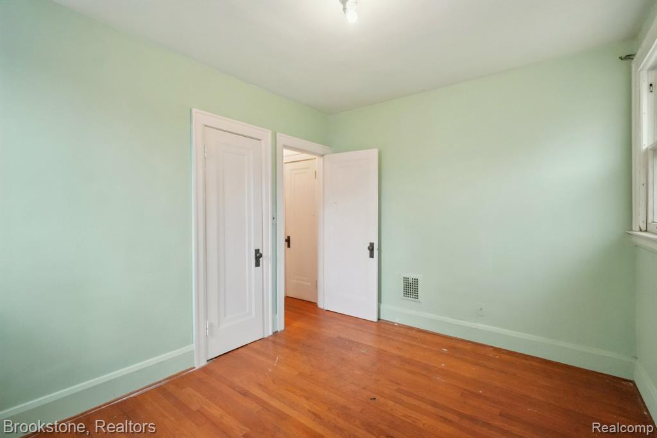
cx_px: 328
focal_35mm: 15
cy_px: 219
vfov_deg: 77.3
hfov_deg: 100.4
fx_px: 274
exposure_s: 1/30
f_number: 8
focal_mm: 10
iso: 2000
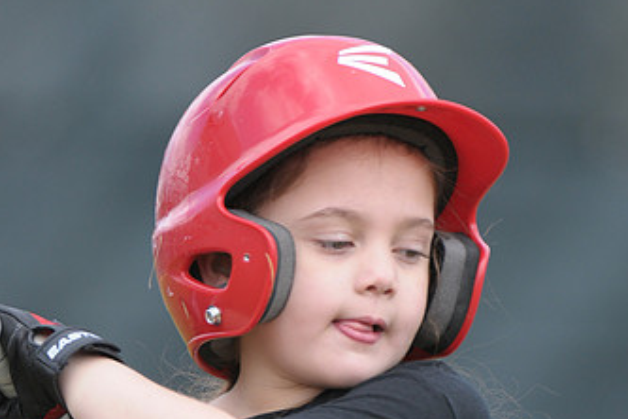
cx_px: 325
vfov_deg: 1.3
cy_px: 523
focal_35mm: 1045
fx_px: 18228
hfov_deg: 2.0
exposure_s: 1/640
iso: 400
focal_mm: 400
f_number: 4
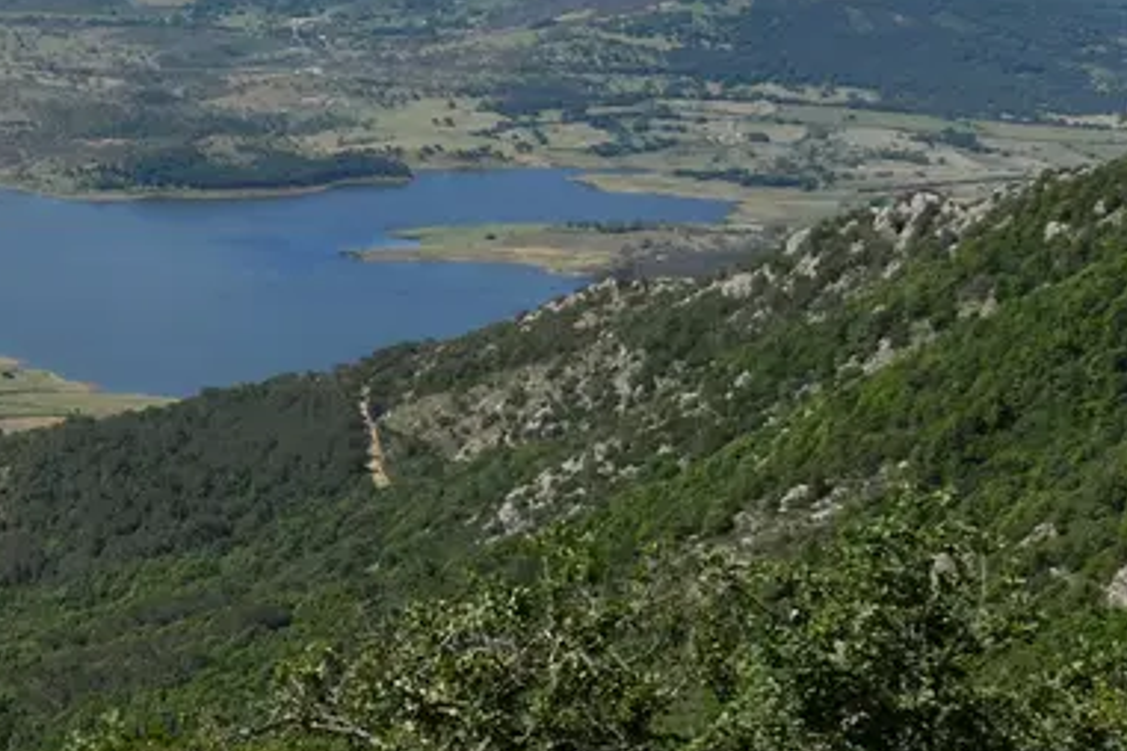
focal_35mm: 85
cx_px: -479
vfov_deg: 16.1
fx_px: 2661
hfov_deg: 20.9
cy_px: 429
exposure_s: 1/2000
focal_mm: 18
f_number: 9
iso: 500
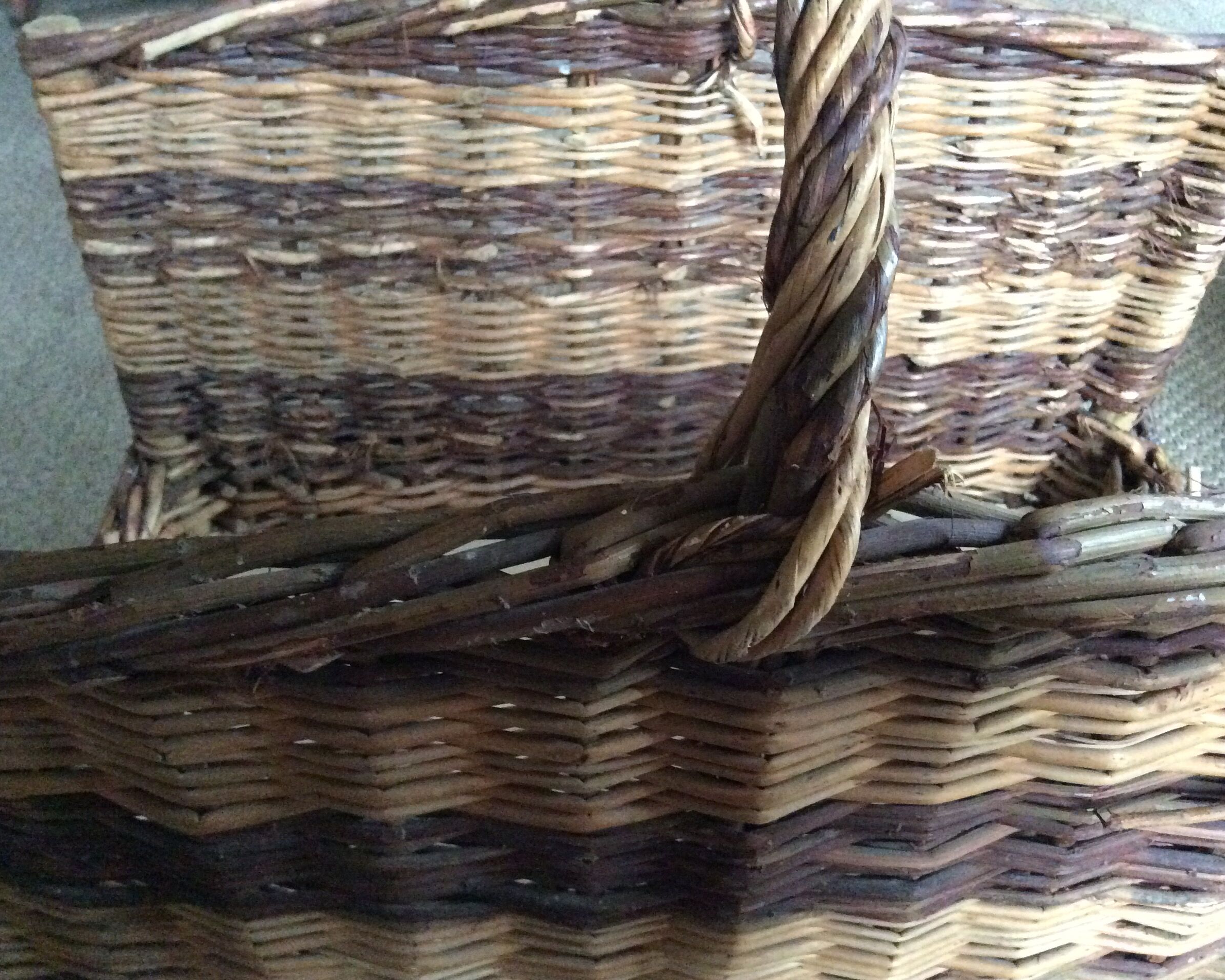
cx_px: 608
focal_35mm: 34
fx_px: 1233
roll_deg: +0.5
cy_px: 498
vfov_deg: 43.4
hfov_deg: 52.8
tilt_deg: -40.6
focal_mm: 3.3
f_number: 2.4
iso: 640
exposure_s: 1/17
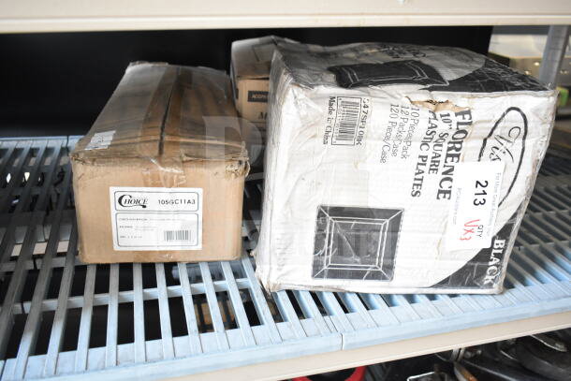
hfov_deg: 59.5
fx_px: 500
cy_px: 190
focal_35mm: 32
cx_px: 286
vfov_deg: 41.7
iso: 1600
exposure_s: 1/80
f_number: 4.5
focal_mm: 21
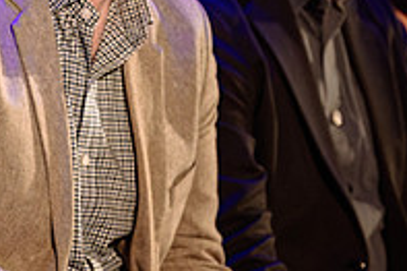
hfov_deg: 3.0
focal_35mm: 676
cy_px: 0
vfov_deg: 2.0
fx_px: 7636
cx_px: -77
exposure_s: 1/200
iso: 1600
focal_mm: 200
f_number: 4
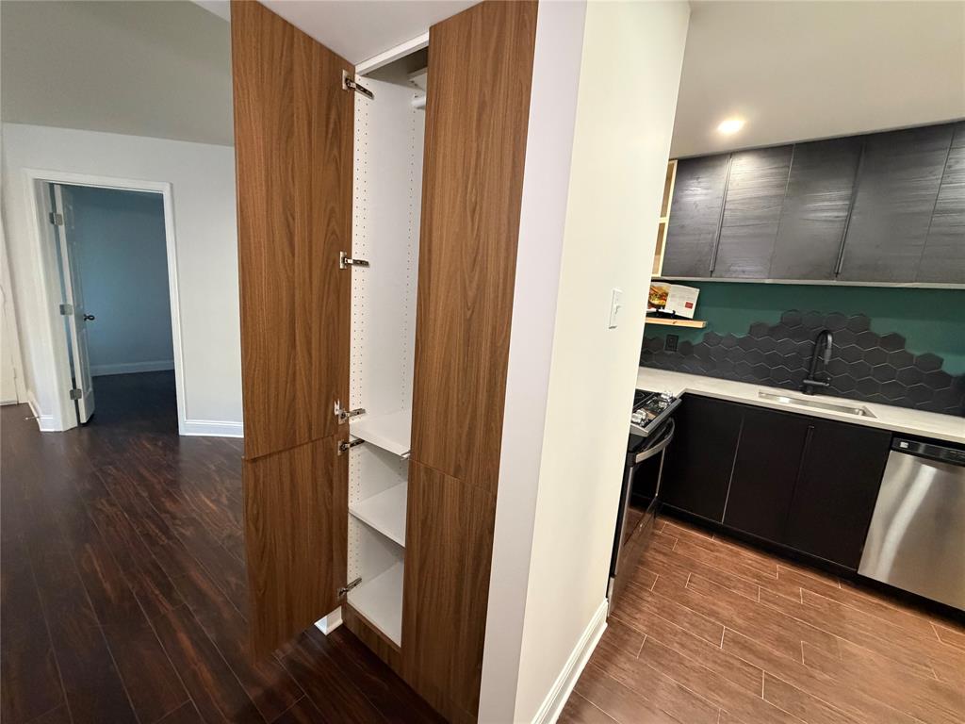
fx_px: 390
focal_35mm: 14
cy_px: 362
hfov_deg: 102.1
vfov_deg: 85.7
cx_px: 482
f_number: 2.2
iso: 640
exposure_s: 1/60
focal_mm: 2.22
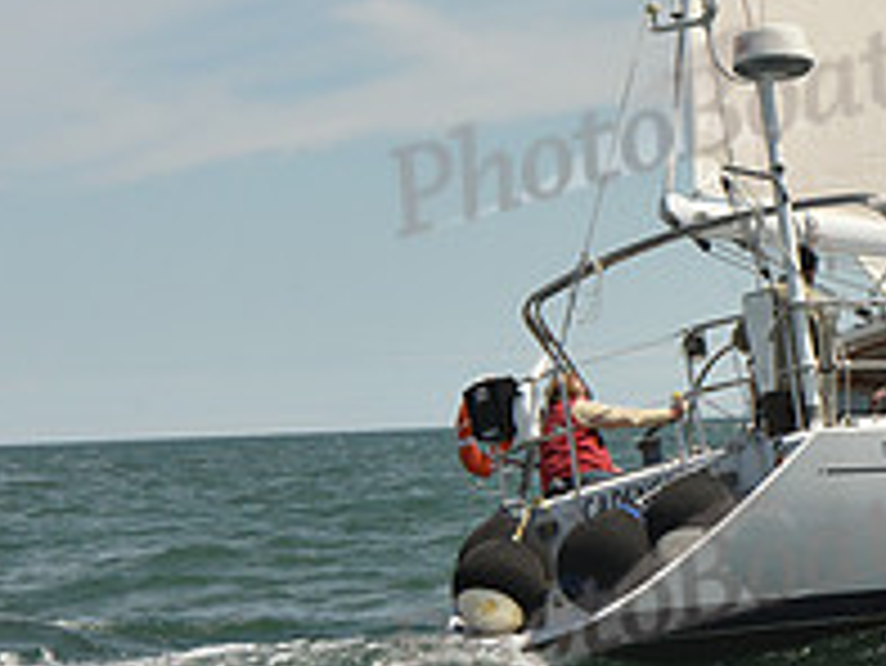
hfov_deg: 7.6
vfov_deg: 5.8
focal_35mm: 255
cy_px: 290
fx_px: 6531
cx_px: 1259
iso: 320
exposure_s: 1/800
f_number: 13
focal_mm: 90
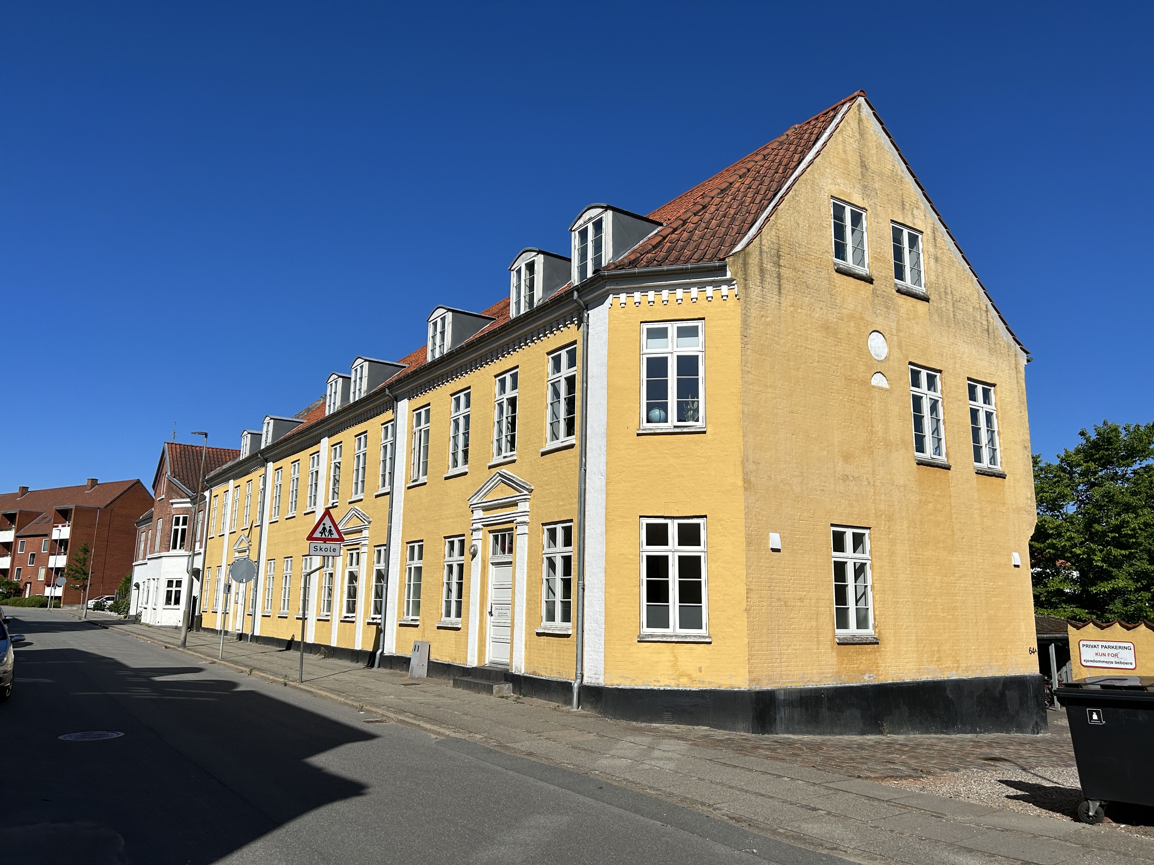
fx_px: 867
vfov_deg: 53.1
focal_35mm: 26
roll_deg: -0.2
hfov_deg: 67.3
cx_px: 577
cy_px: 432
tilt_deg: +11.4
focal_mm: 5.7
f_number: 1.5
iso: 50
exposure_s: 1/9434
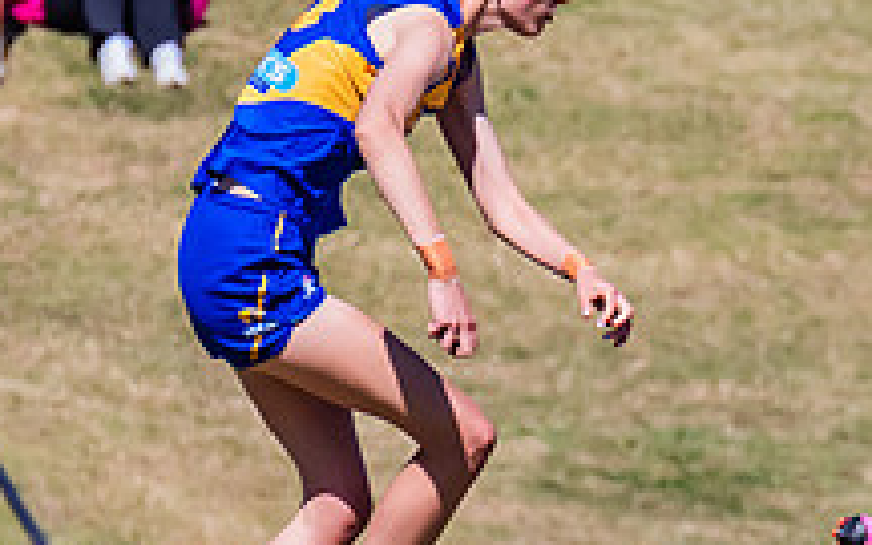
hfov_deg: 1.0
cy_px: 284
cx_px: 1254
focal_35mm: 2082
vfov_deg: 0.6
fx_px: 49478
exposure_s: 1/1600
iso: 800
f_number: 10
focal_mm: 420
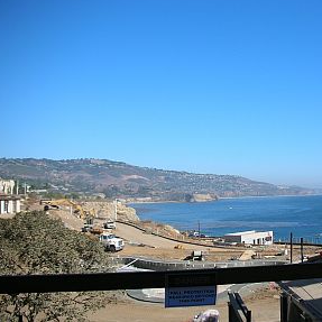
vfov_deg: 40.0
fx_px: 442
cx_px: 210
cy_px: 159
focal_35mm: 42
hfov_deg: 39.6
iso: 50
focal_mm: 5.8
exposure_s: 1/97.5
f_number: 8.5
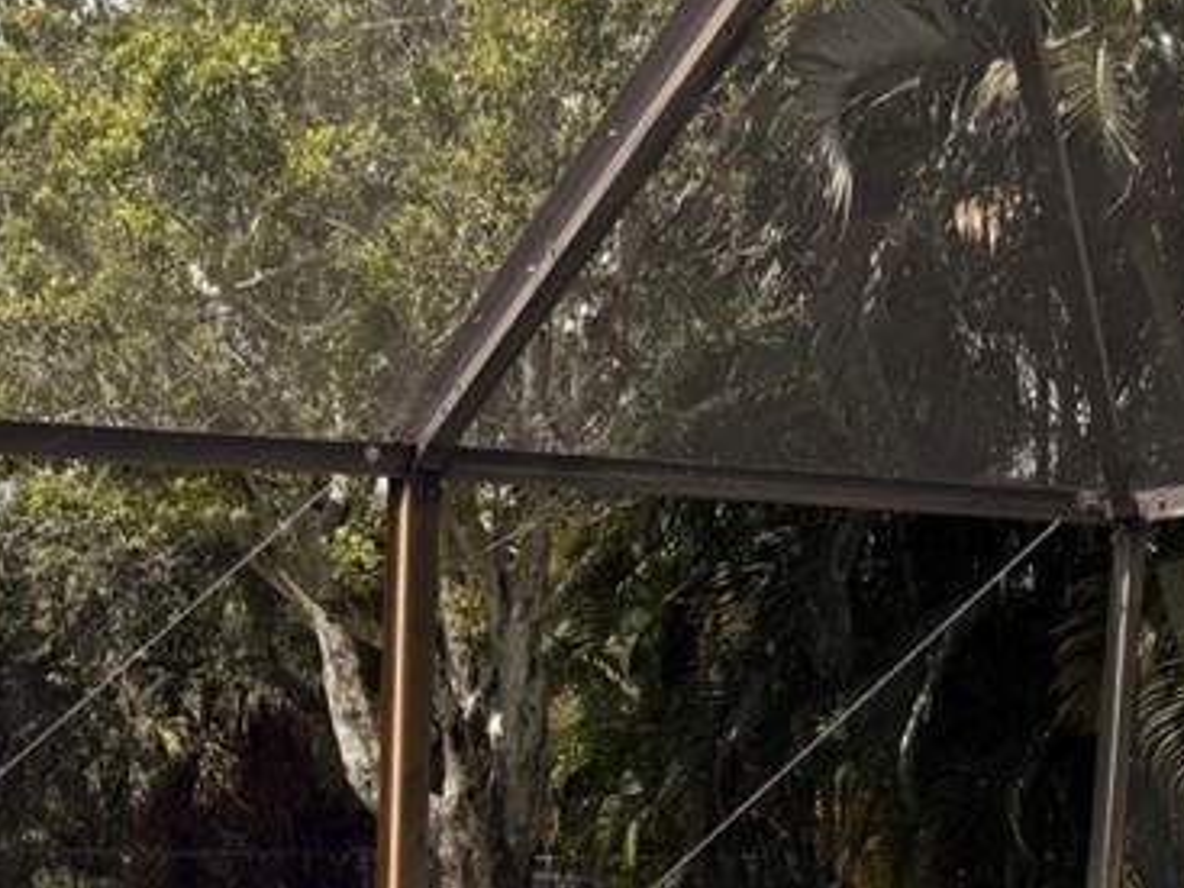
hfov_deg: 28.0
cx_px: 145
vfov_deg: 19.9
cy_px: 1201
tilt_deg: -9.9
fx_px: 2291
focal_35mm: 67
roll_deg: -0.6
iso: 80
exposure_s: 1/3279
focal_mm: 6.76
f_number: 1.78
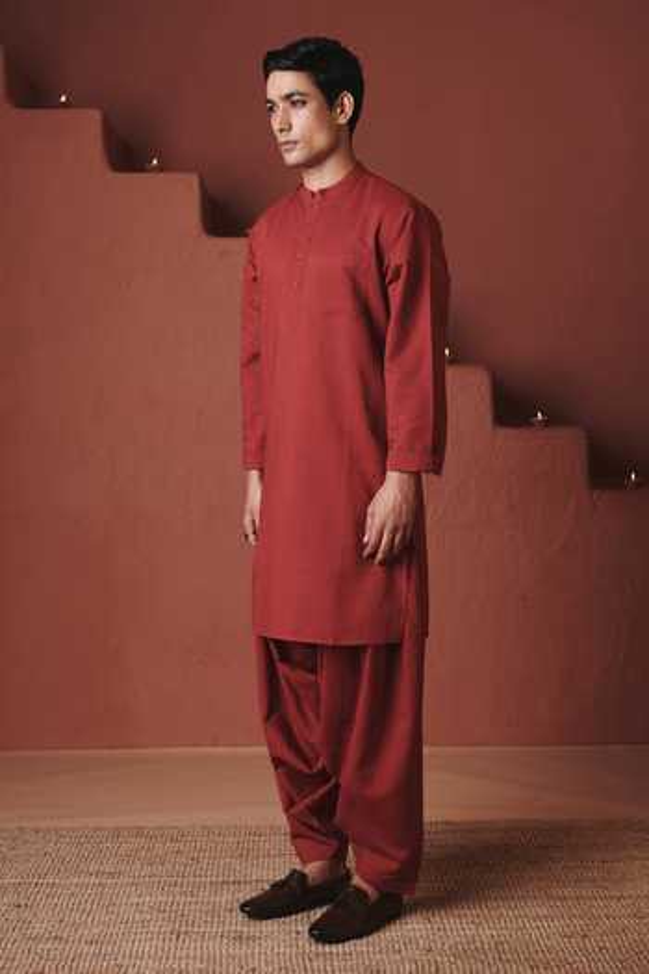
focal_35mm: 52
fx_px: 1406
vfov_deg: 38.2
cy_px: 487
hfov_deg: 26.0
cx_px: 324
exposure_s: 1/160
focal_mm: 52
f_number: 5.6
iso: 200
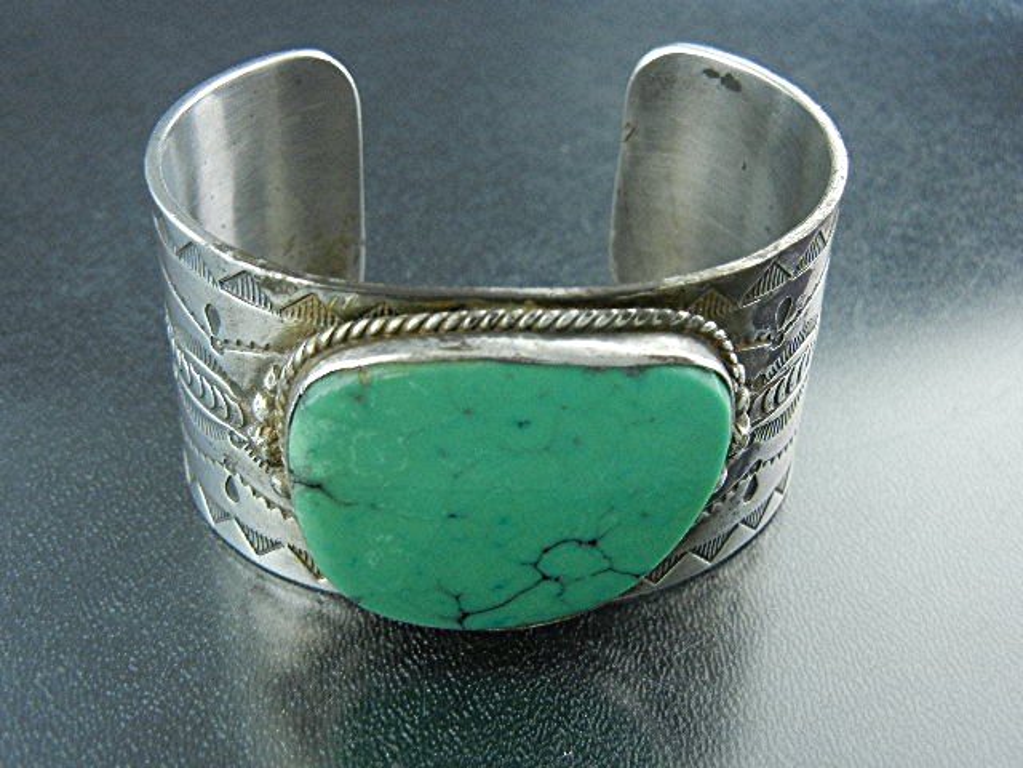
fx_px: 1537
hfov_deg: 36.8
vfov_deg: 28.0
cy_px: 384
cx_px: 512
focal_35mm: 52
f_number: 3.9
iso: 200
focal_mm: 9.3
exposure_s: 1/7.6
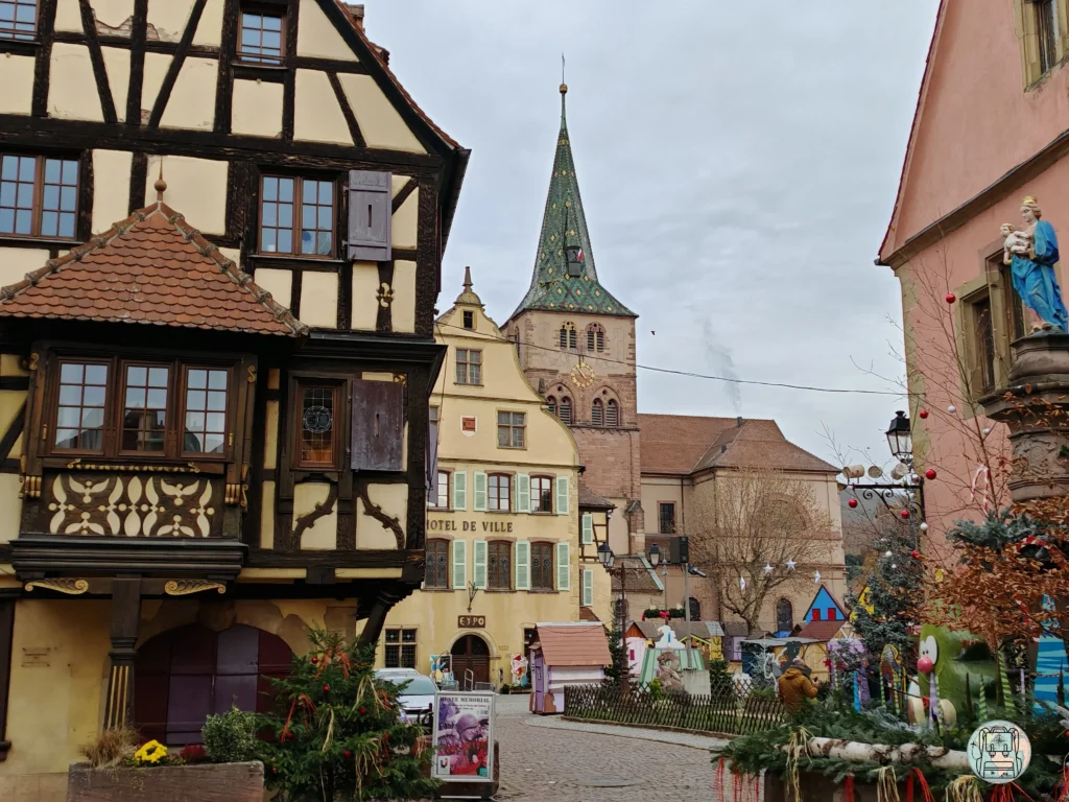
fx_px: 1297
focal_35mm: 42
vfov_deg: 34.3
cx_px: 534
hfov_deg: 44.8
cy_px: 401
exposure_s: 1/3000
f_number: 1.4
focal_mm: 6.83
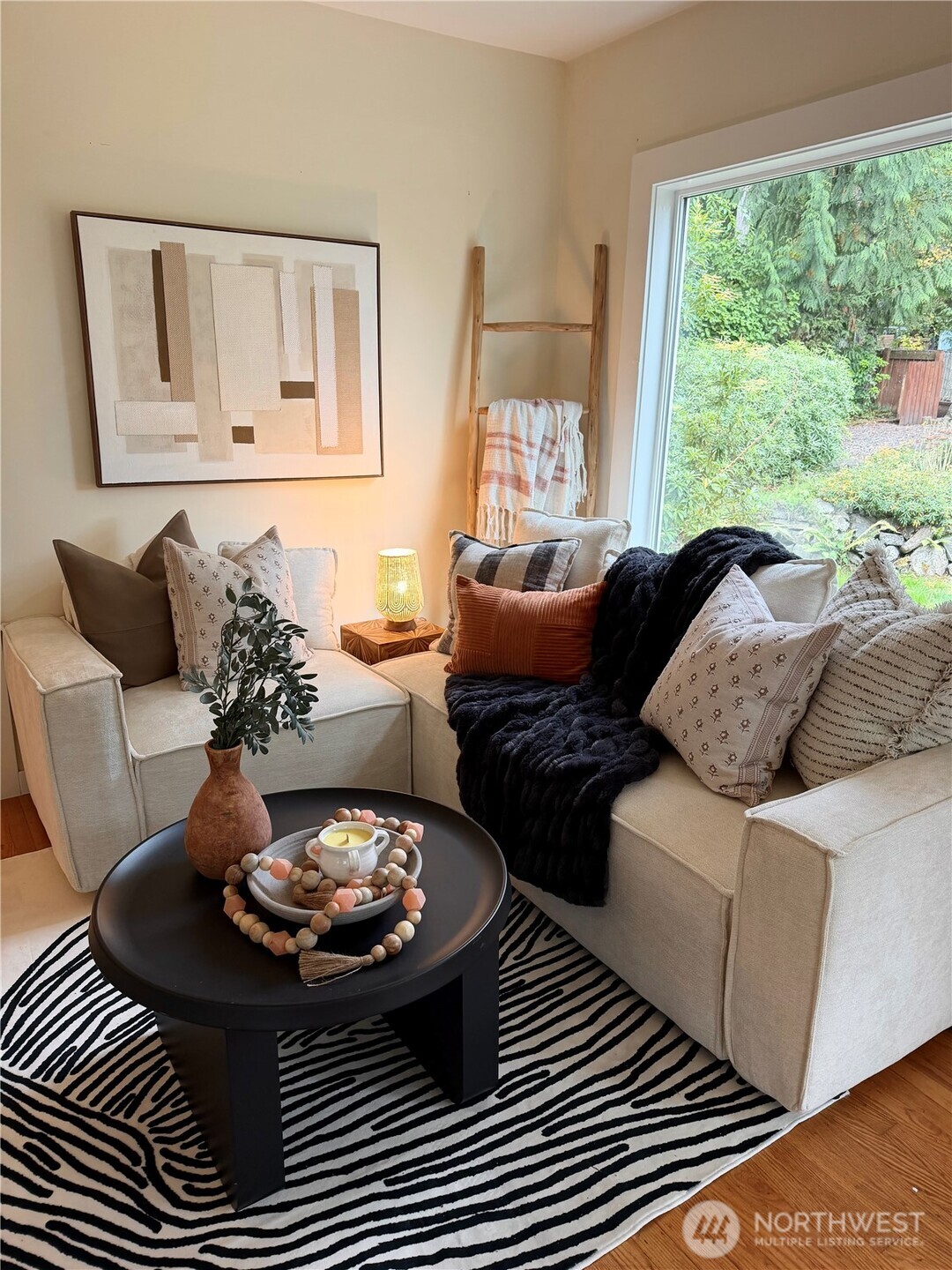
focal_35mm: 24
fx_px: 880
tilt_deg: -16.2
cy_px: 635
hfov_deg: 56.8
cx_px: 476
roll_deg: -0.6
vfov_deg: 71.6
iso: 160
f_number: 1.78
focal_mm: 6.76
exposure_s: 1/120
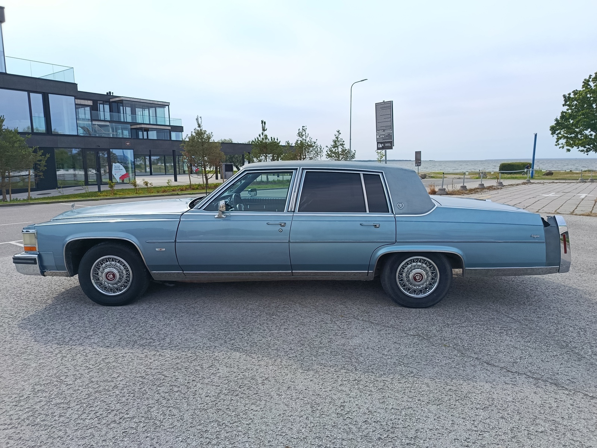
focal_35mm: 24
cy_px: 224
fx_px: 414
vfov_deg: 56.8
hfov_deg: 71.6
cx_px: 298
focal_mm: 5.24
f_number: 1.7
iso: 50
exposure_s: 1/384
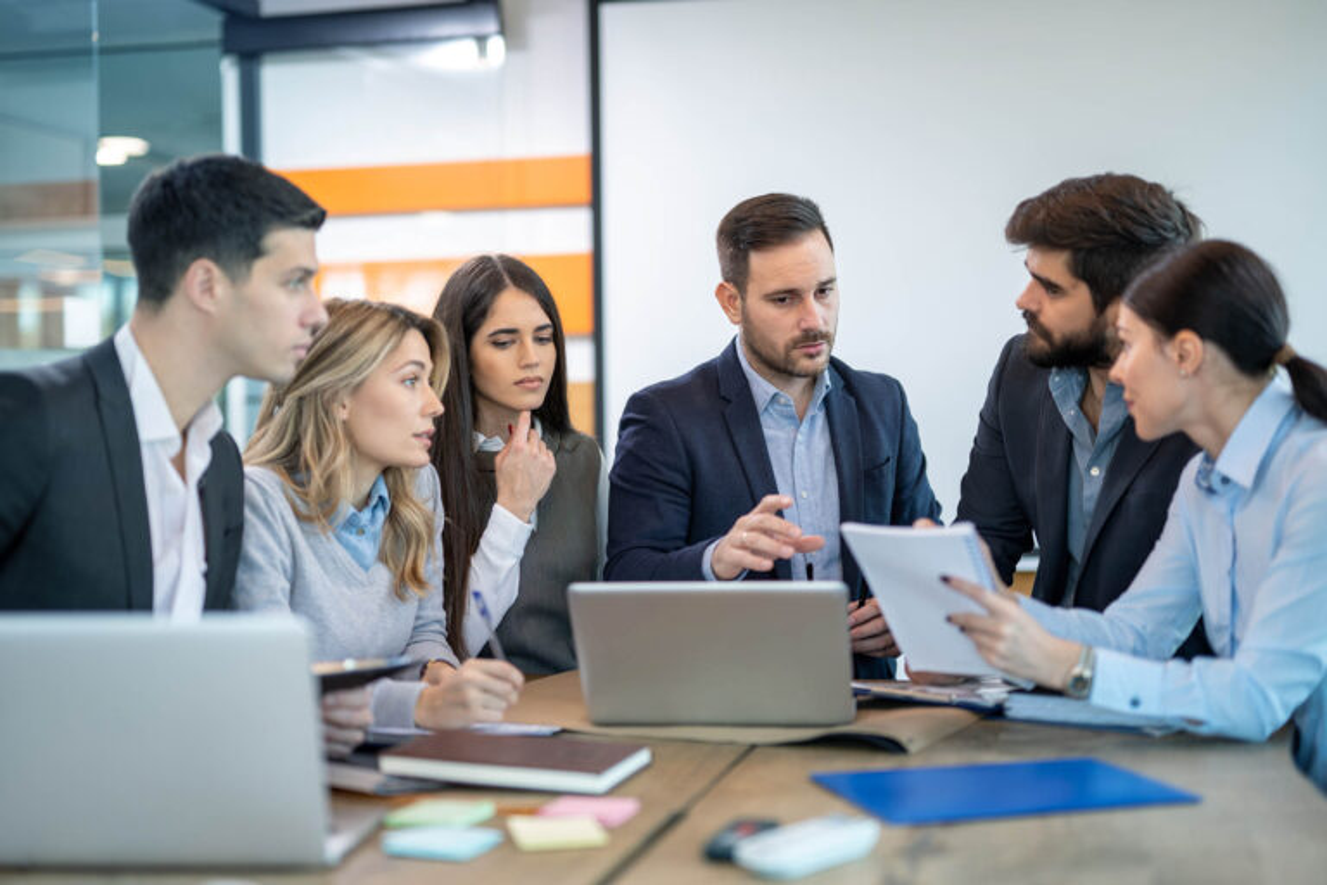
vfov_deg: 27.0
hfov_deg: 39.6
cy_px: 442
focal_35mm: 50
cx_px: 664
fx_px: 1843
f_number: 1.4
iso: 100
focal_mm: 50
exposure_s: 1/125
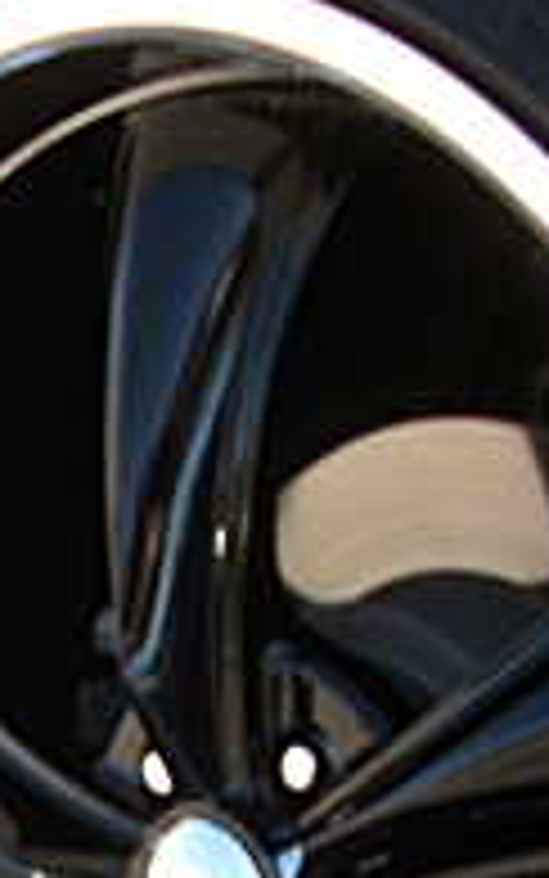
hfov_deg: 10.2
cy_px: 964
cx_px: -256
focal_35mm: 125
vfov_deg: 16.2
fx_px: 2990
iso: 50
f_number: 2.8
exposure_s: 1/125
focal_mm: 6.3
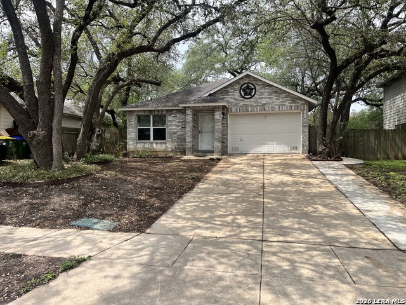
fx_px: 305
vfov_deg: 53.1
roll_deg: -1.2
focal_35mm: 26
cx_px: 203
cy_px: 152
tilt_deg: -0.6
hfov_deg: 67.3
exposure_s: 1/2358
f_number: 1.6
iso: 50
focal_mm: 5.1
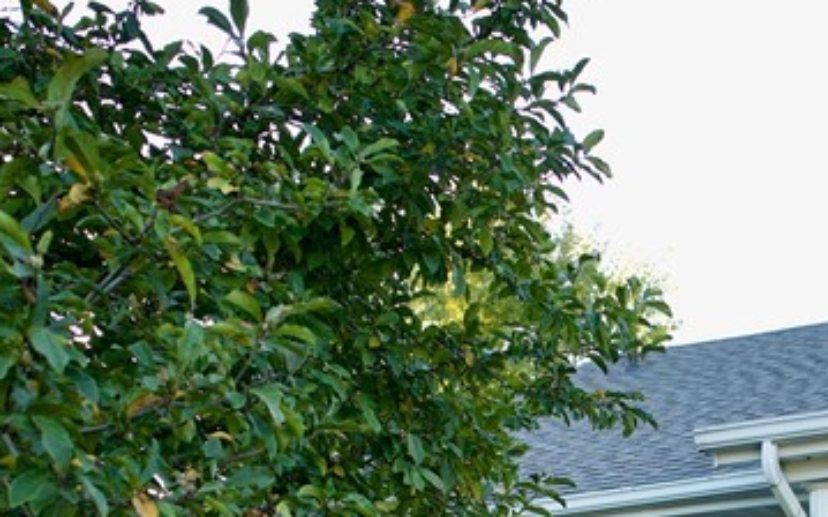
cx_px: 860
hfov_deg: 26.2
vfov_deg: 15.9
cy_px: 819
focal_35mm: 74
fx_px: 1669
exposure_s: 1/125
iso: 100
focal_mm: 24
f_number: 2.8
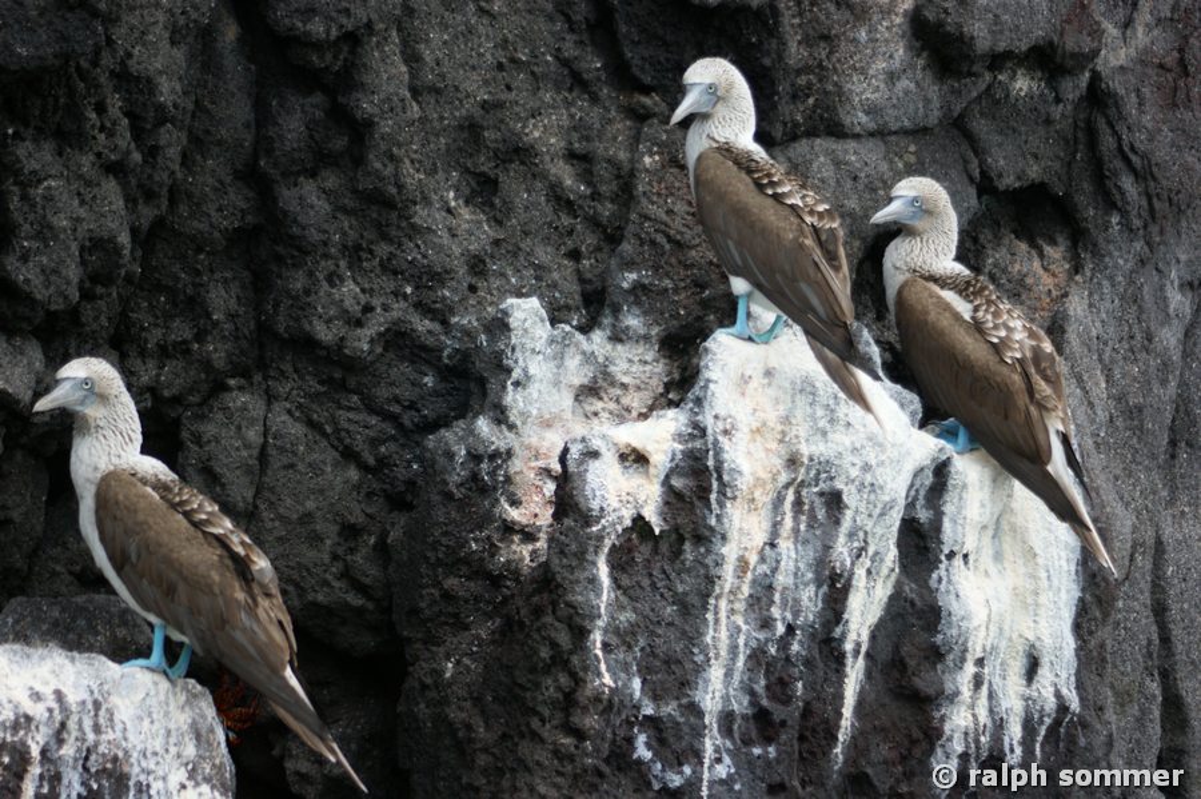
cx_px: 600
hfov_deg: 13.7
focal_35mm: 150
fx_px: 5001
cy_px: 400
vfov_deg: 9.1
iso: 160
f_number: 4.5
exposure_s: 1/160
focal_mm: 100
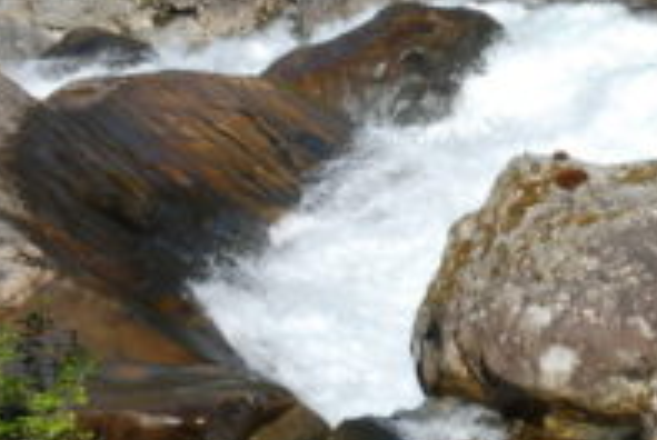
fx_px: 2436
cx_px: 780
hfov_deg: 14.9
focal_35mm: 133
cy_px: 302
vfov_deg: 10.3
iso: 100
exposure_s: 1/250
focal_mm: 35
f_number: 8
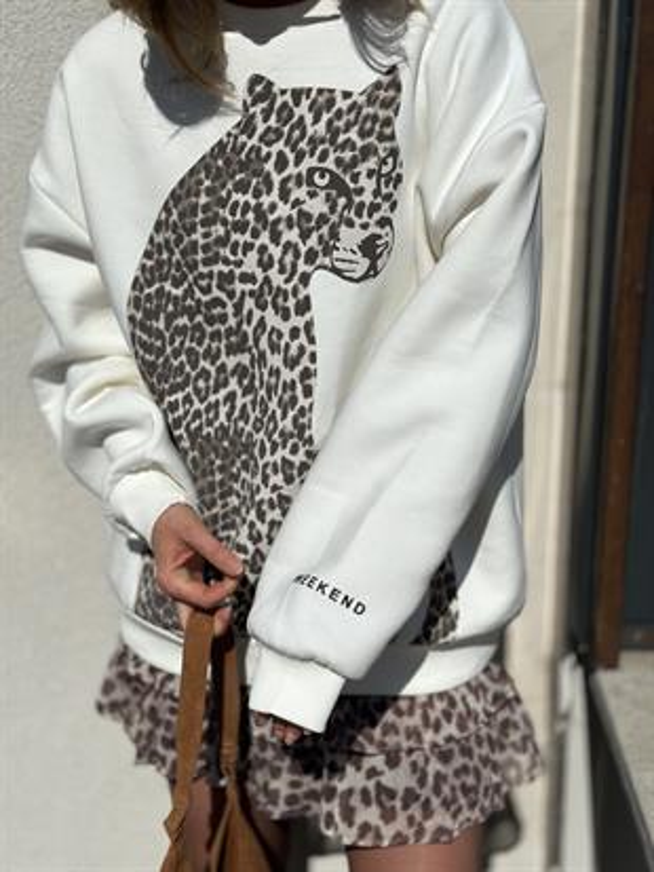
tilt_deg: -20.3
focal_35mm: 48
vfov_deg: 39.6
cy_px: 436
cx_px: 327
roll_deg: +0.2
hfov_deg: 30.3
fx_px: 1209
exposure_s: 1/23256
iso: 64
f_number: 1.78
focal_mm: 6.86
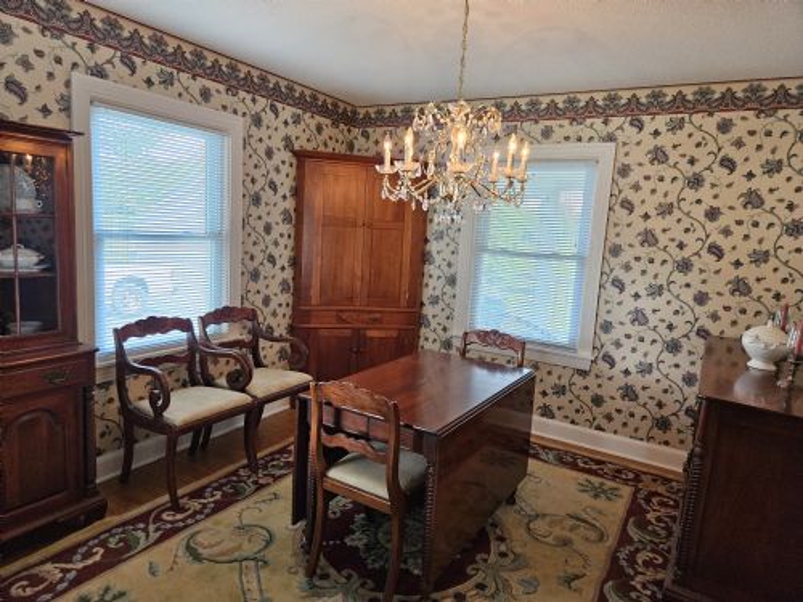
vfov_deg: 58.9
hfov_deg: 73.9
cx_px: 402
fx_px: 534
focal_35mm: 23
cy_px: 301
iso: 500
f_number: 1.8
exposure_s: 1/120
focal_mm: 5.4
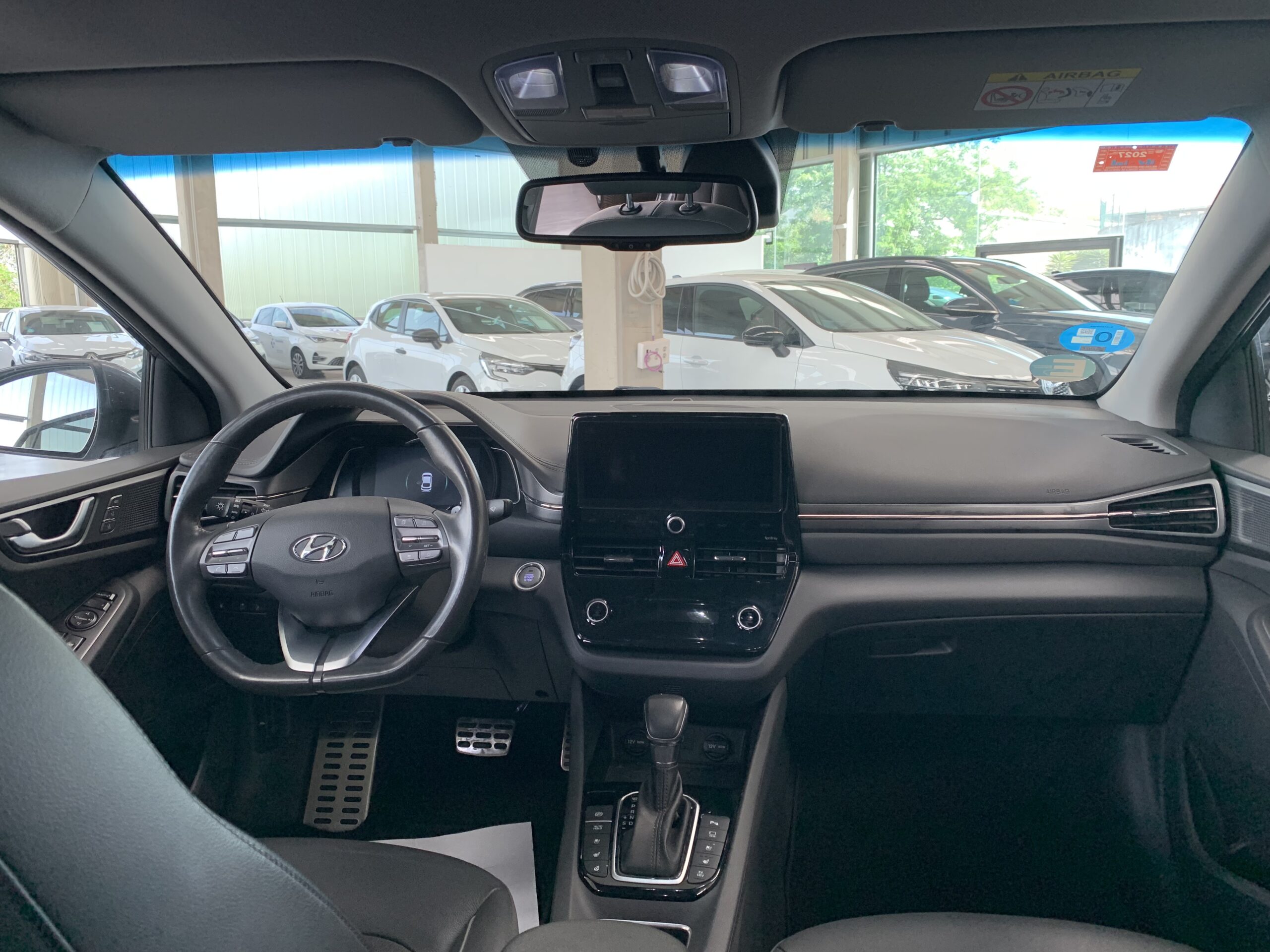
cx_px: 635
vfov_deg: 53.1
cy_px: 476
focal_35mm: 26
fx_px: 954
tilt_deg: -9.2
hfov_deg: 67.3
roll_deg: +1.0
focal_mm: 4.25
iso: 80
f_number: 1.8
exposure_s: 1/121
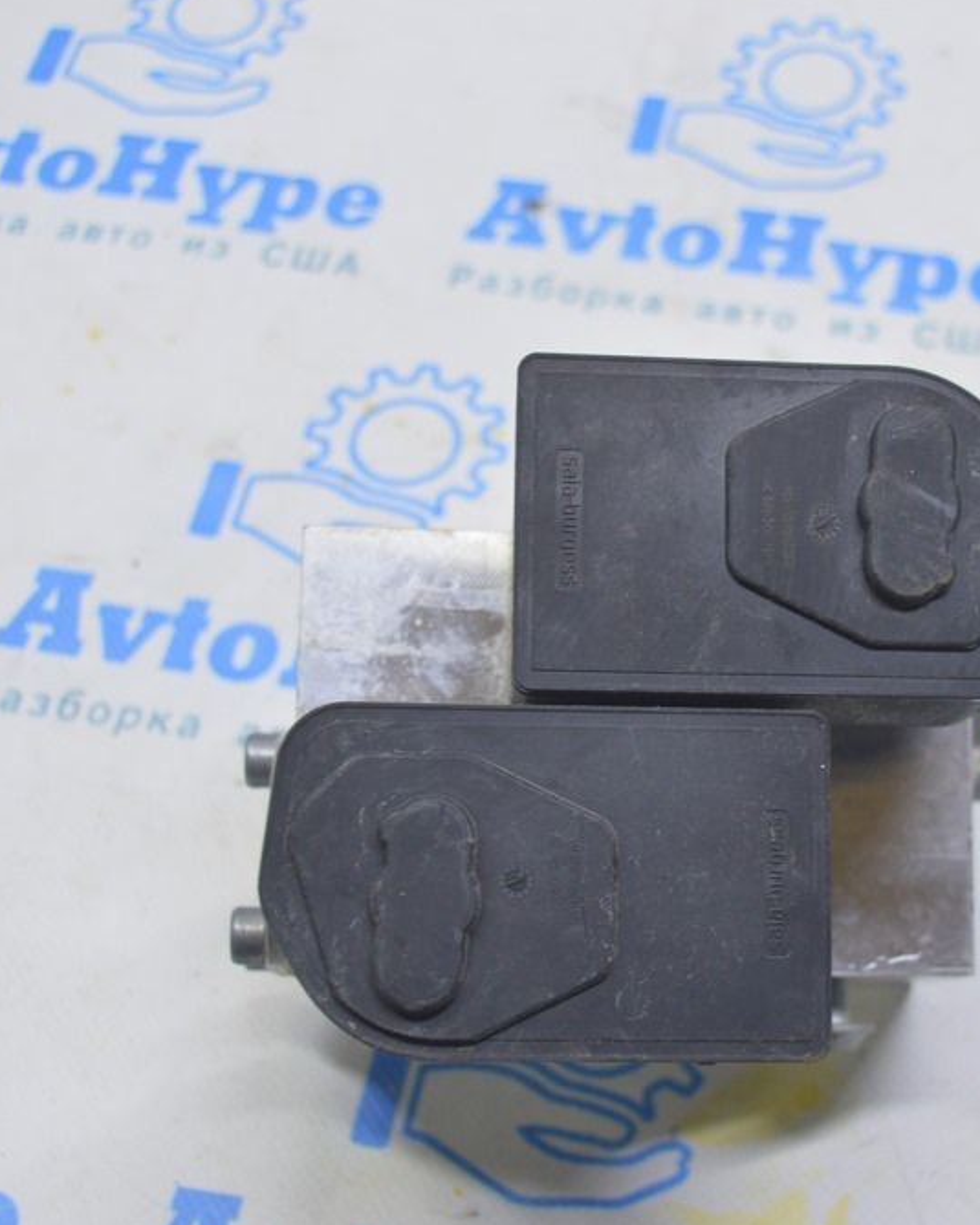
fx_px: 2419
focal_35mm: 67
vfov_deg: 28.4
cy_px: 611
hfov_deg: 22.8
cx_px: 672
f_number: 5.6
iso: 400
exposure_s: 1/20
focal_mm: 31
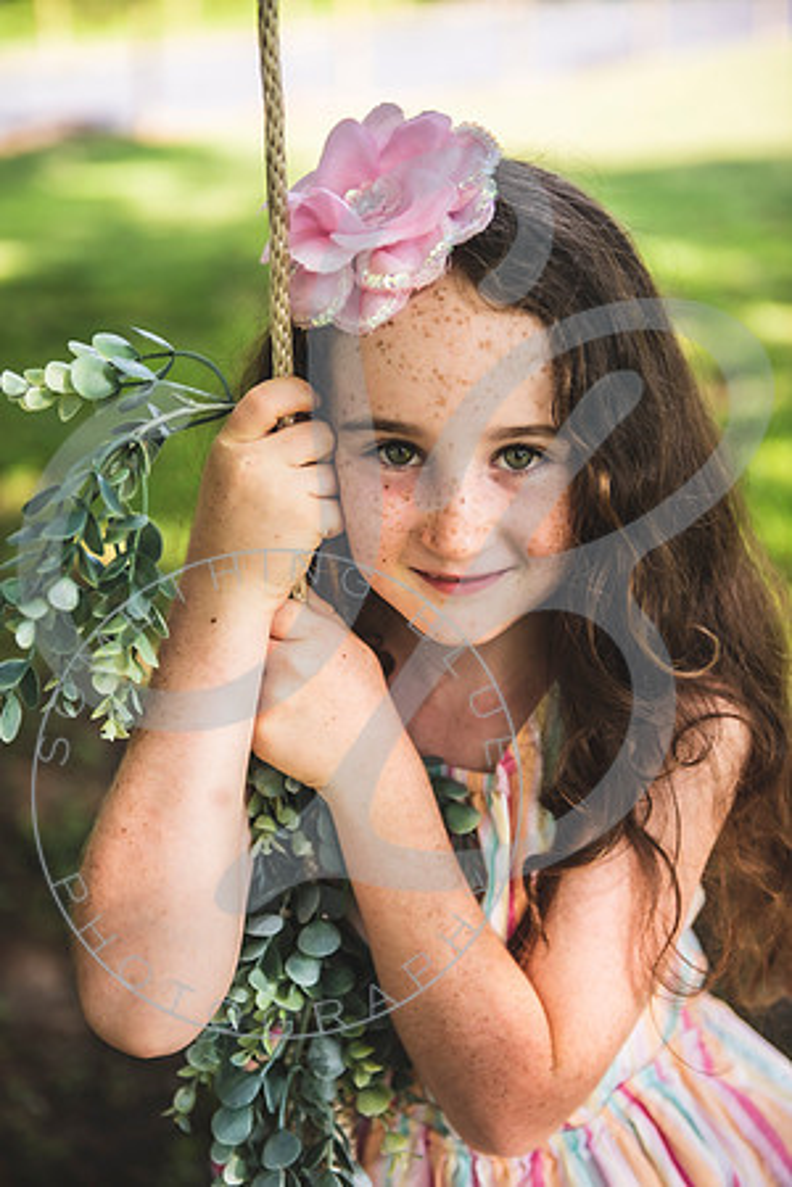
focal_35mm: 56
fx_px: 1848
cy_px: 594
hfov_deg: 24.2
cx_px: 396
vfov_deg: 35.6
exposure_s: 1/200
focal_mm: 56
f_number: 2.8
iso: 100
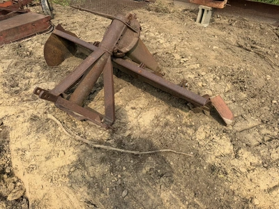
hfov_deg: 71.6
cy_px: 104
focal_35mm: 24
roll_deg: -0.4
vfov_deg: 56.8
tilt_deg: -38.7
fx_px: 193
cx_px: 140
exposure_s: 1/2445
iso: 80
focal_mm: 6.76
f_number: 1.78
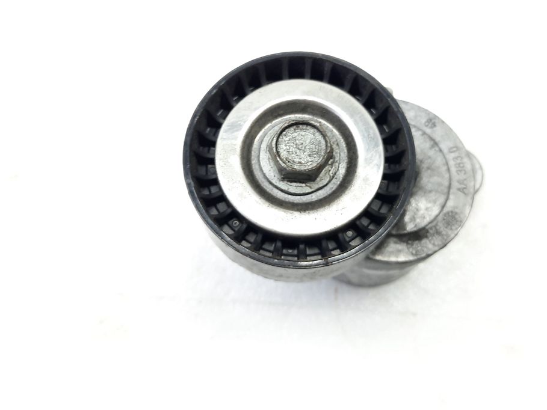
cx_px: 298
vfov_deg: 42.6
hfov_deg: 55.3
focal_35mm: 33
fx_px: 522
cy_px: 153
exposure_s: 1/50
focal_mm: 4.6
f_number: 2
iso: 125
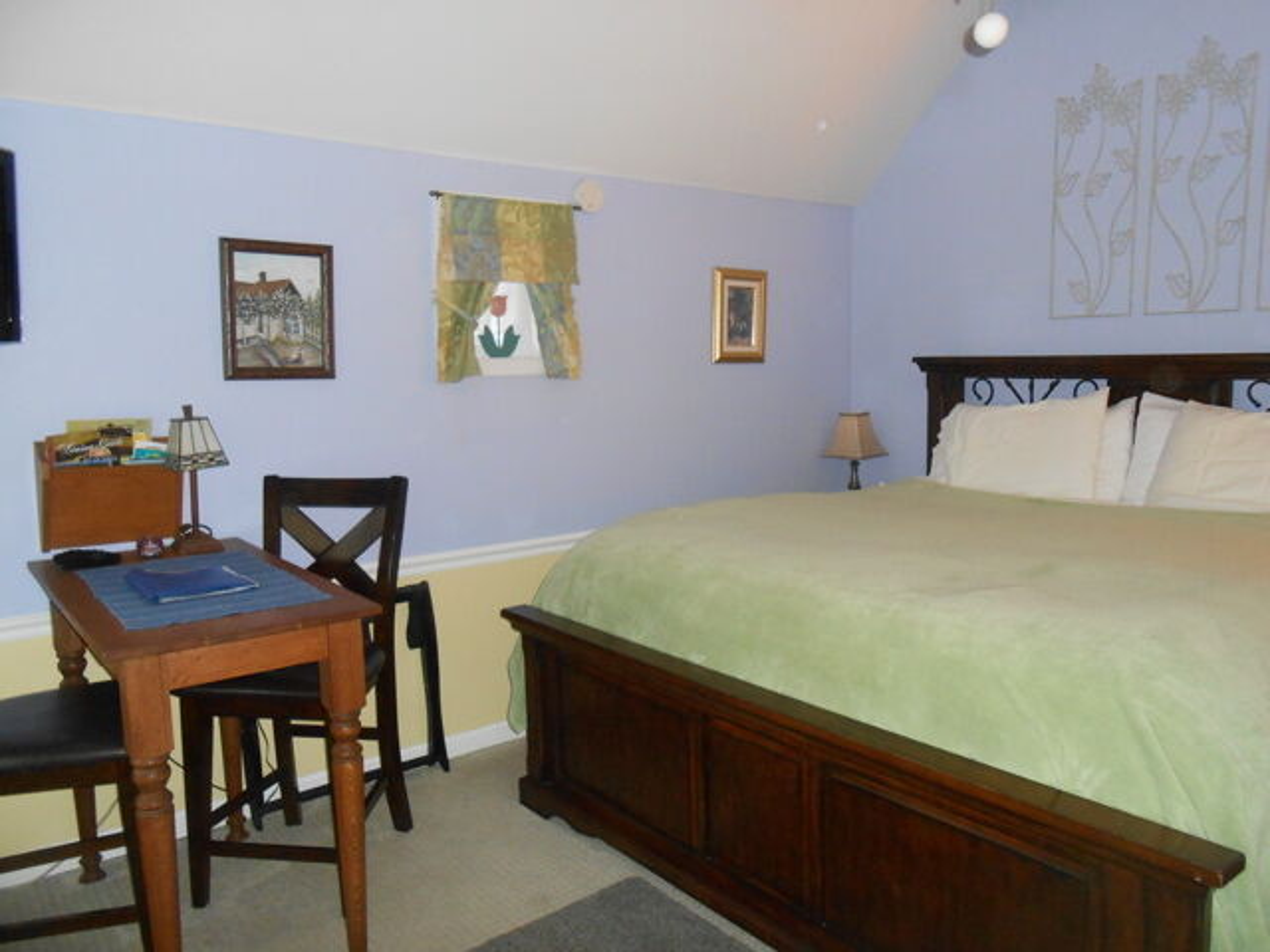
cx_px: 635
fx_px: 954
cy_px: 476
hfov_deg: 67.3
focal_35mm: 26
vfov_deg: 53.1
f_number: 3.5
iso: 500
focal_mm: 4.6
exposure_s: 1/25
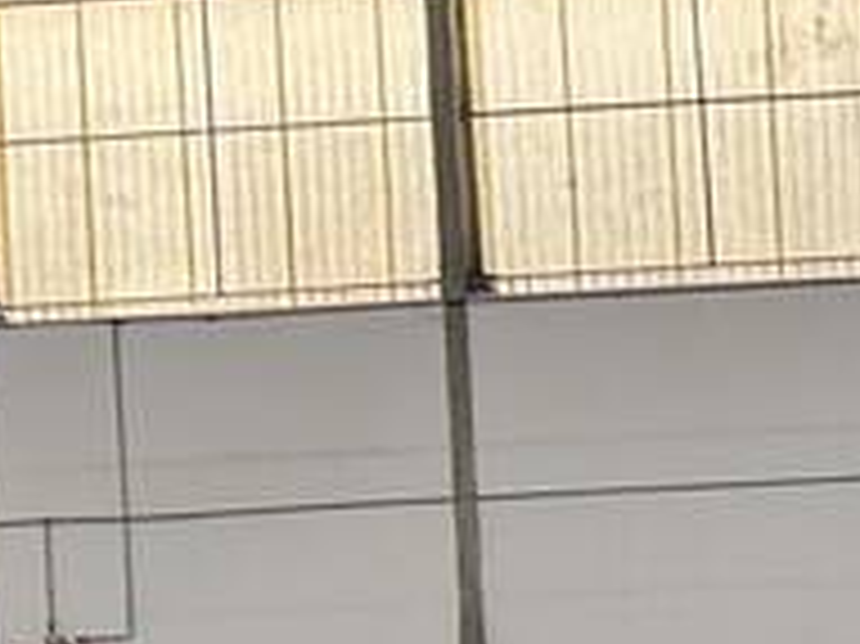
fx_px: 4494
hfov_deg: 9.3
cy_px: 644
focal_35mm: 181
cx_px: 2314
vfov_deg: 8.2
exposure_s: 1/127
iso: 160
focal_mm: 6.76
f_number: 1.78
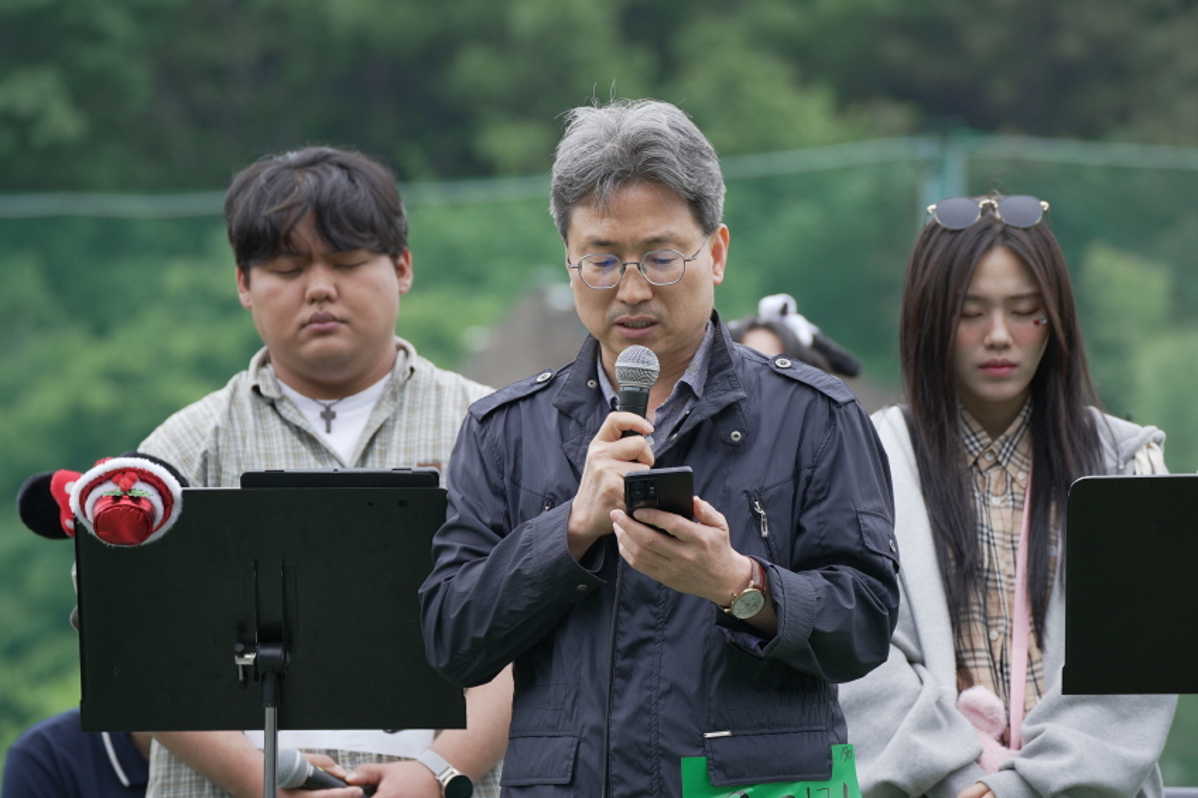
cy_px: 448
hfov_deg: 9.2
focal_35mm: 223
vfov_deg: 6.2
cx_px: 626
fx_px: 7419
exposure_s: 1/60
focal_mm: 189
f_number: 5.6
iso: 100
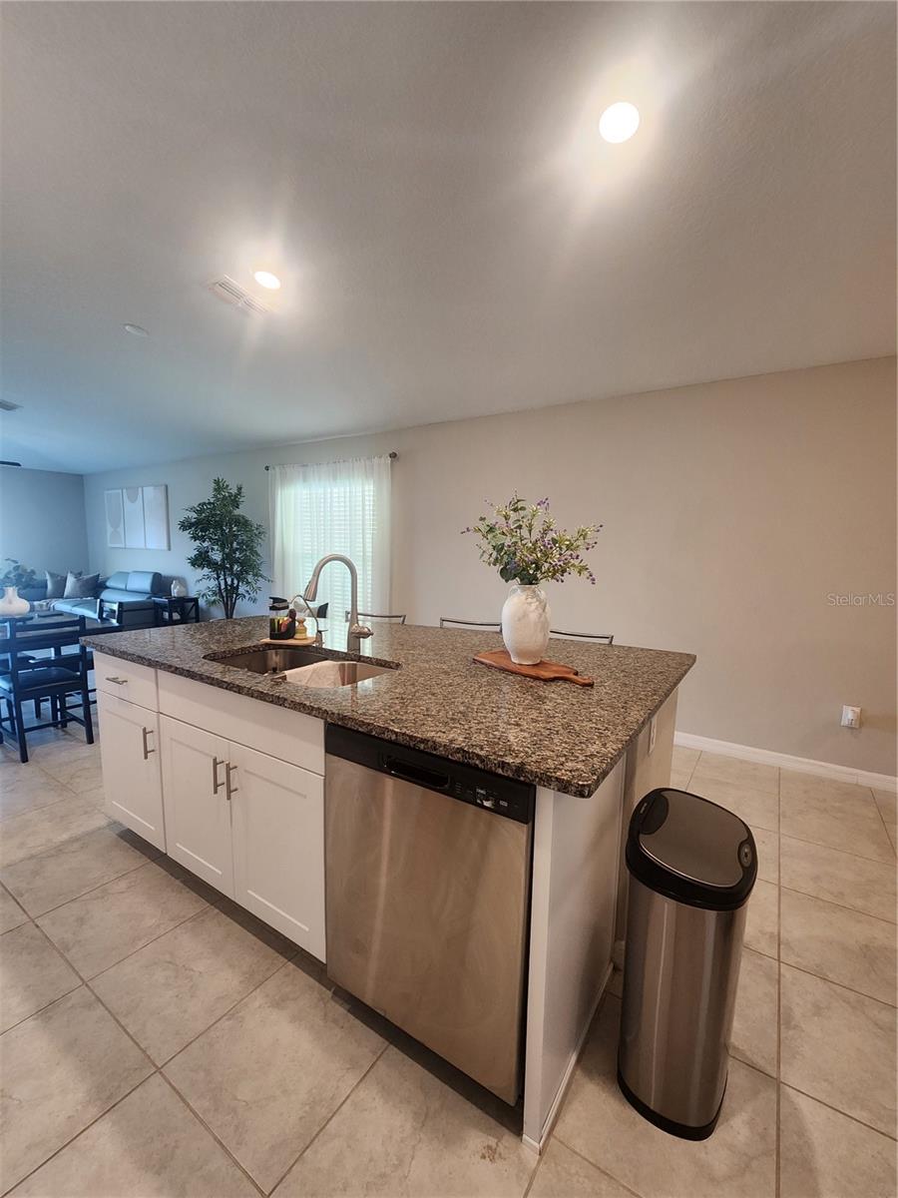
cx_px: 449
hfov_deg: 89.9
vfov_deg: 106.2
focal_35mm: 13
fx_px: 450
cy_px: 599
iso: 250
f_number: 2.2
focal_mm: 2.2
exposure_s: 1/60
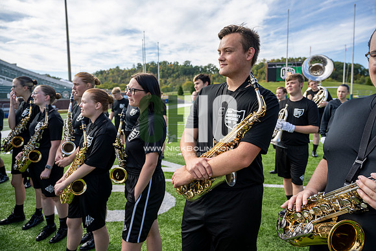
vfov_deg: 53.2
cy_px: 126
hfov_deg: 73.7
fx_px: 251
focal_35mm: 24
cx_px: 188
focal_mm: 24
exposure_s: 1/250
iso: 64
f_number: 4.5
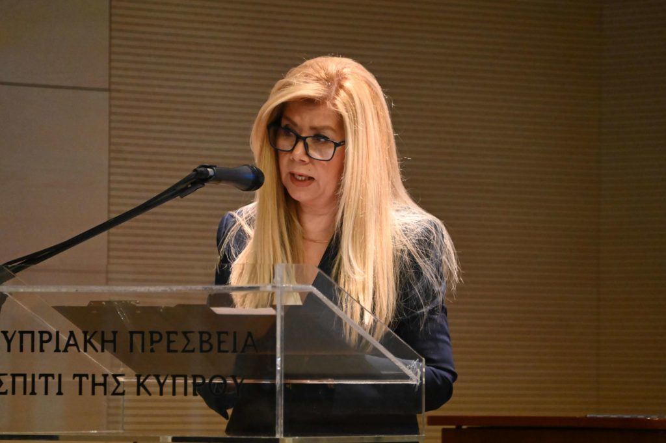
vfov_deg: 4.6
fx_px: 5545
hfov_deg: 6.9
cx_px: 333
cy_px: 222
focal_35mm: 300
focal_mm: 300
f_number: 5.6
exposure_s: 1/320
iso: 14400
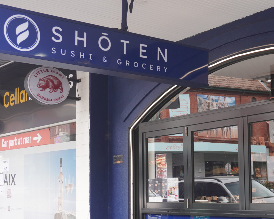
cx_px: 216
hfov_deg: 29.4
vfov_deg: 24.0
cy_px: 159
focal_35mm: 63
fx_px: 511
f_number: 4.5
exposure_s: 1/60
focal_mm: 24
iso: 100
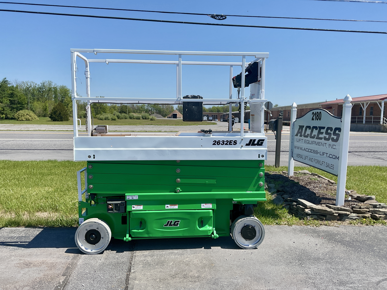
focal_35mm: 29
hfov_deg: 61.7
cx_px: 194
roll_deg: -1.5
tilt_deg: -5.1
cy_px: 145
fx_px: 324
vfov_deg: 48.2
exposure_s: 1/2141
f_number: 1.8
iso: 16
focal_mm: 3
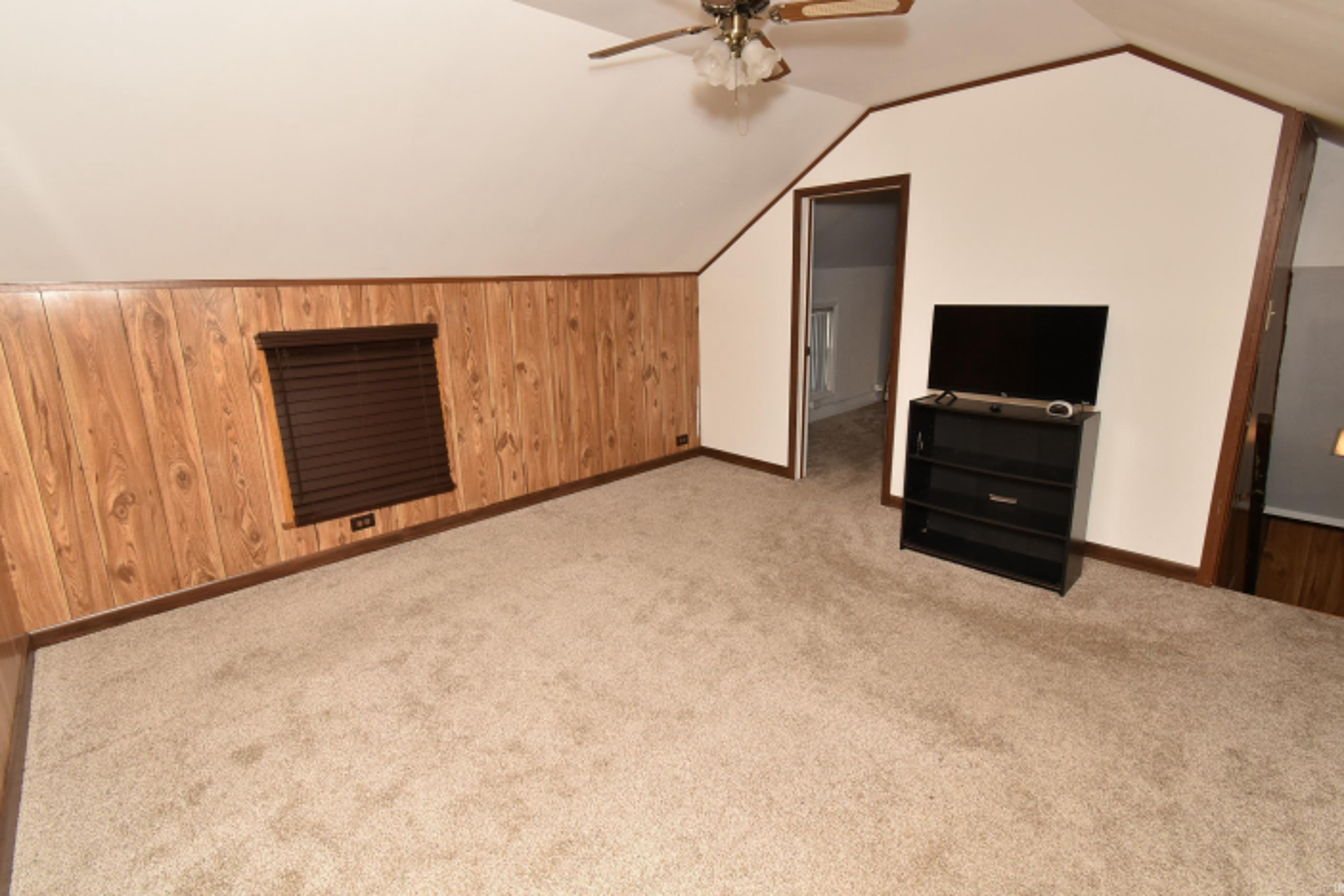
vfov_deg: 73.7
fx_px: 597
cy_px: 419
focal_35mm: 16
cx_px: 655
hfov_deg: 96.7
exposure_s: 1/80
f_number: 9
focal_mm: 10
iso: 400
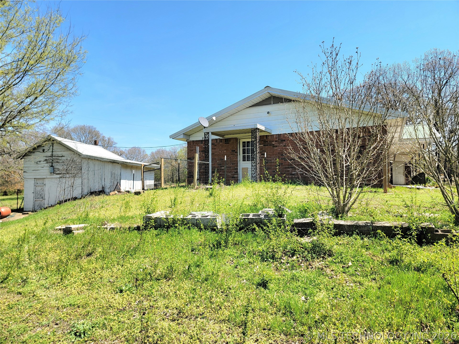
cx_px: 230
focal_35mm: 24
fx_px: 318
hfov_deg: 71.6
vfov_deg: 56.8
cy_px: 172
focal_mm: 6.7
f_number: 1.8
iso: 16
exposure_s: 1/909
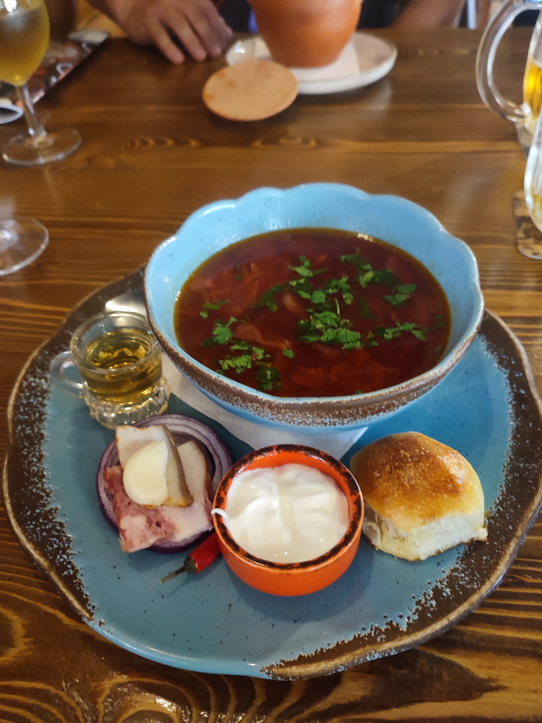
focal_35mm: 25
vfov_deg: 69.4
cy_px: 362
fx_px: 522
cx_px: 271
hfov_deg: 54.9
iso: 1955
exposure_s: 1/17
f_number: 1.9
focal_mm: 6.04
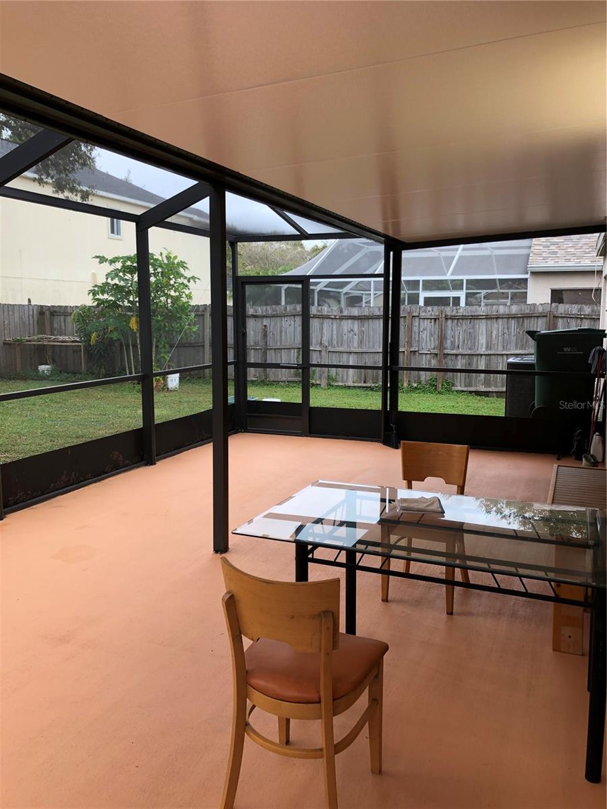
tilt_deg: -8.0
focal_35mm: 28
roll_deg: -0.7
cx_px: 304
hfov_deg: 49.7
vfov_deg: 63.4
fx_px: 655
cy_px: 404
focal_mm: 4
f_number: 1.8
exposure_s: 1/120
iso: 25
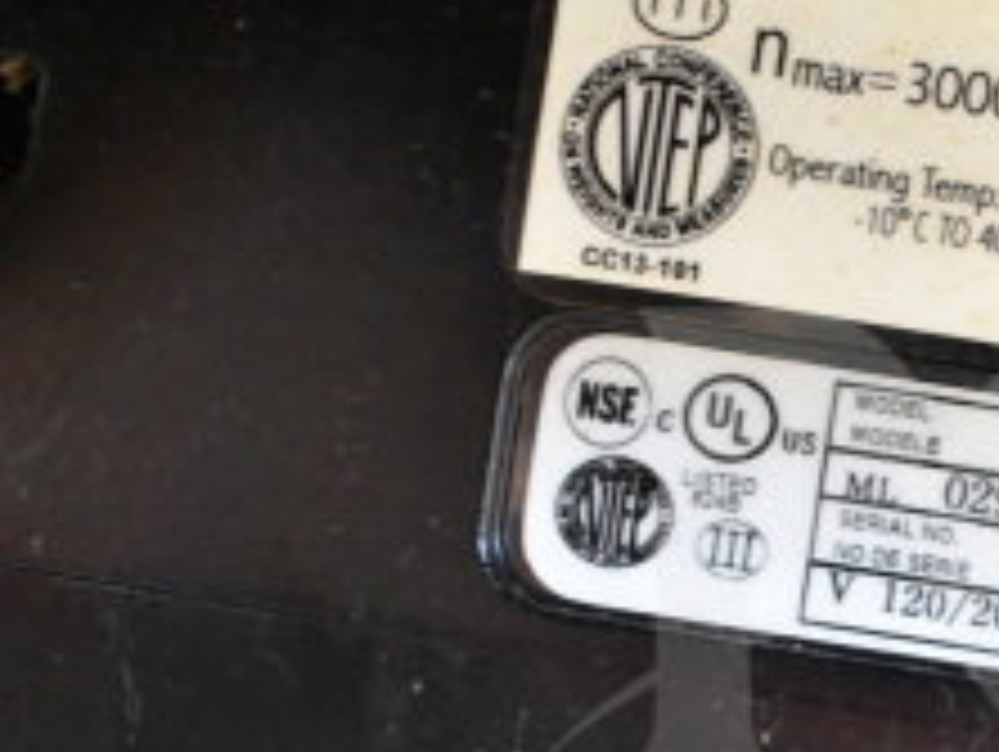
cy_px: 664
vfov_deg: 15.4
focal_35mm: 95
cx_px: 1040
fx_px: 2745
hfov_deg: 19.9
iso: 6400
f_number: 4
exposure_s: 1/60
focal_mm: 24
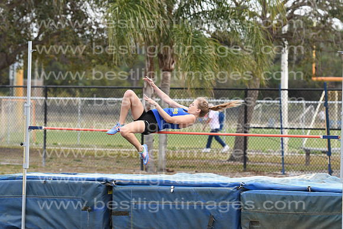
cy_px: 114
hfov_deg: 10.5
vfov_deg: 7.0
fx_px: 1858
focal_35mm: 195
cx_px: 172
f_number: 4
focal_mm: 130
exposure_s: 1/1000
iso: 400
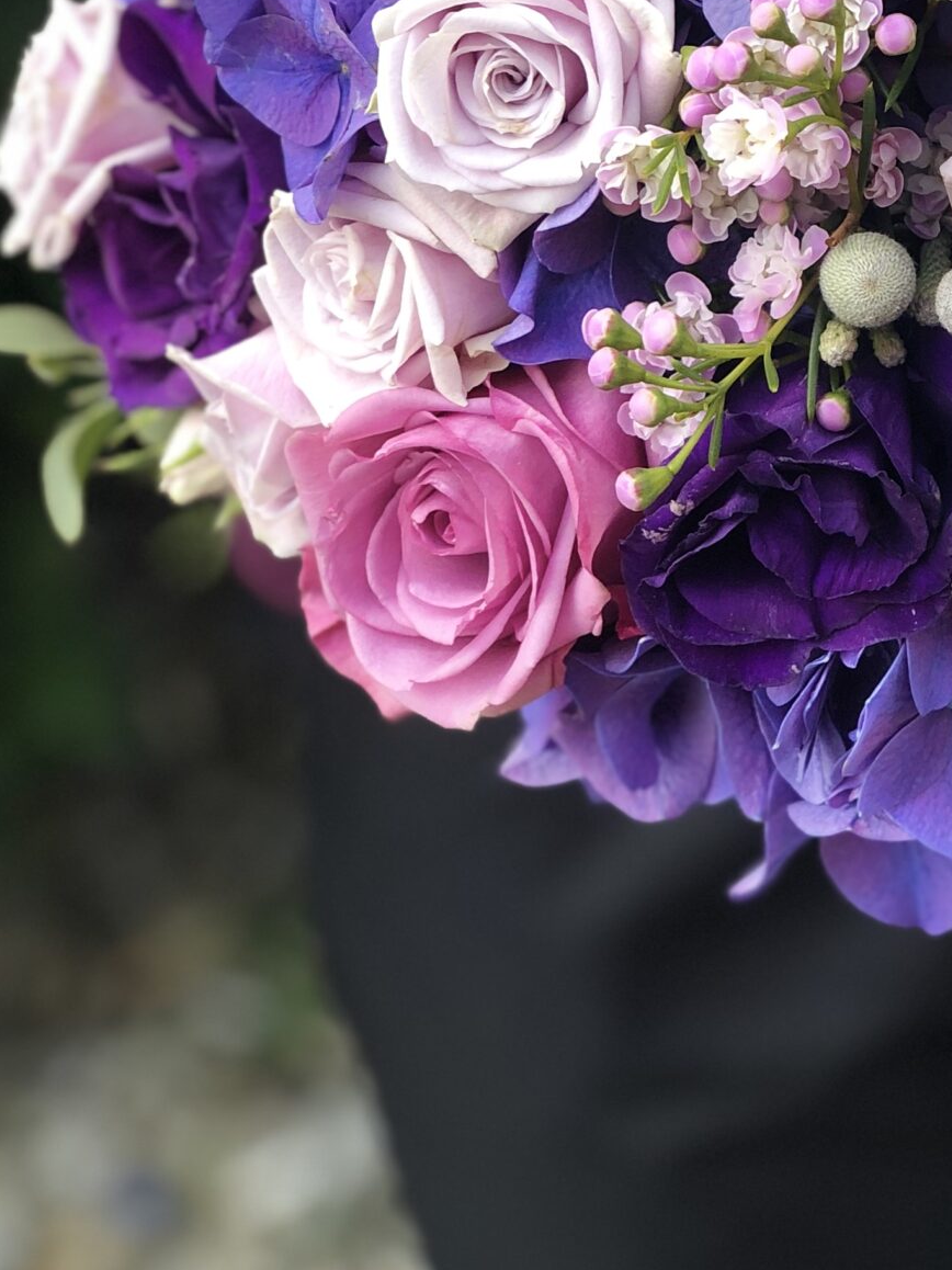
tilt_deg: -25.7
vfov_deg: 16.7
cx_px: 1031
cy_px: -10
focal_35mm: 115
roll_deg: +1.9
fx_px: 4218
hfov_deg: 12.7
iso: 20
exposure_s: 1/60
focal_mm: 6
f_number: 2.4
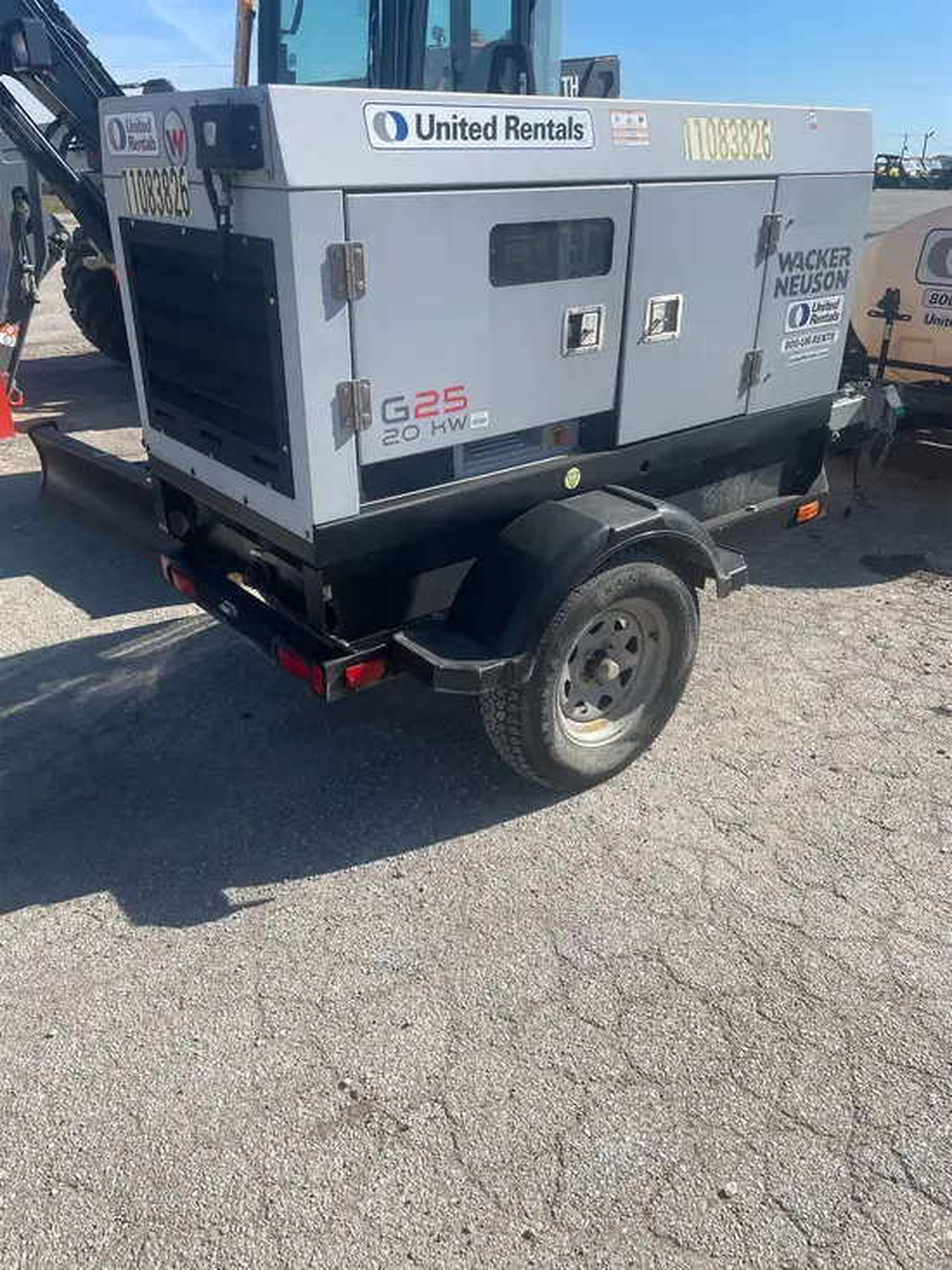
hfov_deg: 53.1
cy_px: 635
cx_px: 476
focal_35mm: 26
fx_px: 953
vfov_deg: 67.3
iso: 32
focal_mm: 4.2
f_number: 1.6
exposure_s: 1/3125
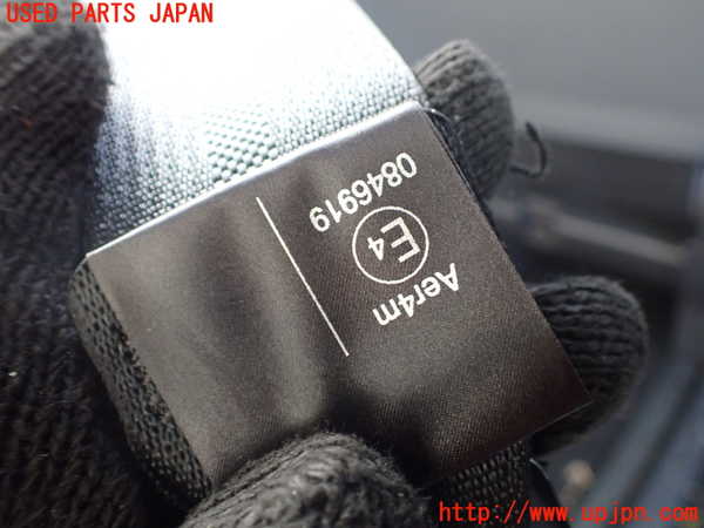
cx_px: 352
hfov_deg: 60.0
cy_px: 264
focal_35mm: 30
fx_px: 610
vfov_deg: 46.8
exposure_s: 1/40
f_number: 2.3
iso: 800
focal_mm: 5.4
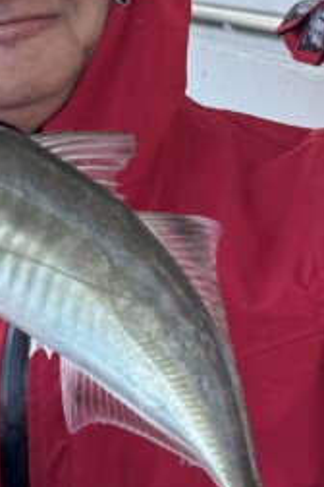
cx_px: 260
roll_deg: -6.3
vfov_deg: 20.5
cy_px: 135
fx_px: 1336
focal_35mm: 99
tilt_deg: -6.7
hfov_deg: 13.8
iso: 80
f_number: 1.78
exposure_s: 1/651
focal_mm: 6.76
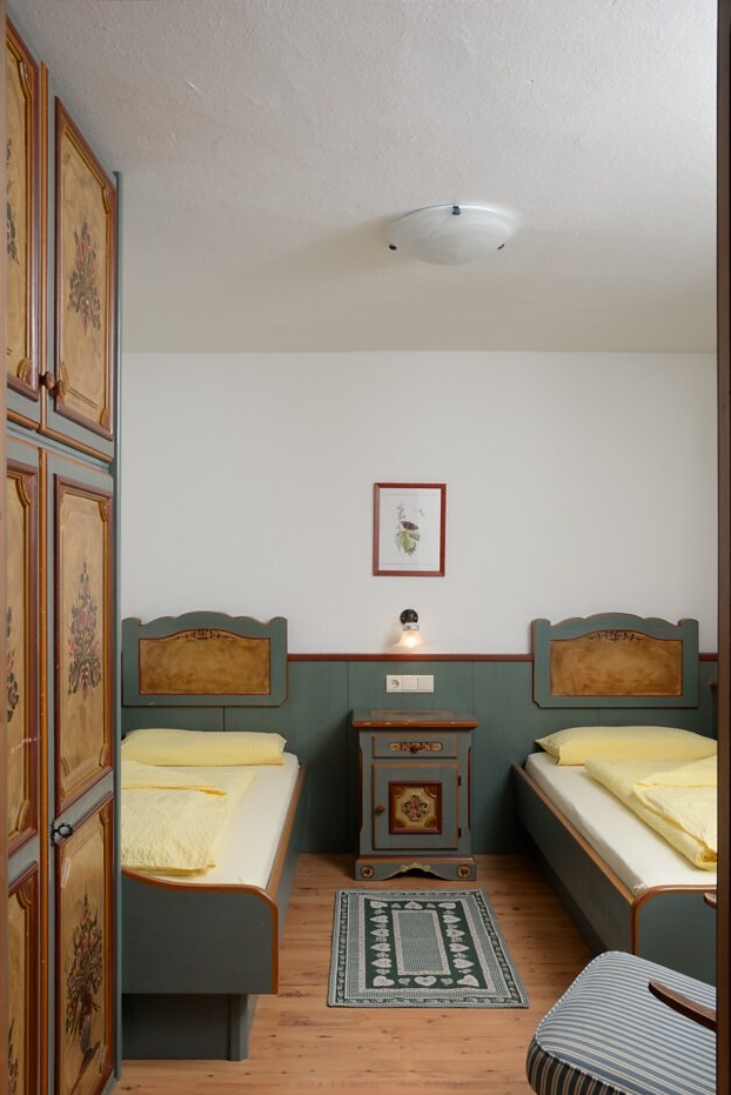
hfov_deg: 40.0
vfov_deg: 57.2
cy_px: 567
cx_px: 353
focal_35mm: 33
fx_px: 1004
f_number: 16
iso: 160
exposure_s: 1/20
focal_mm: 30
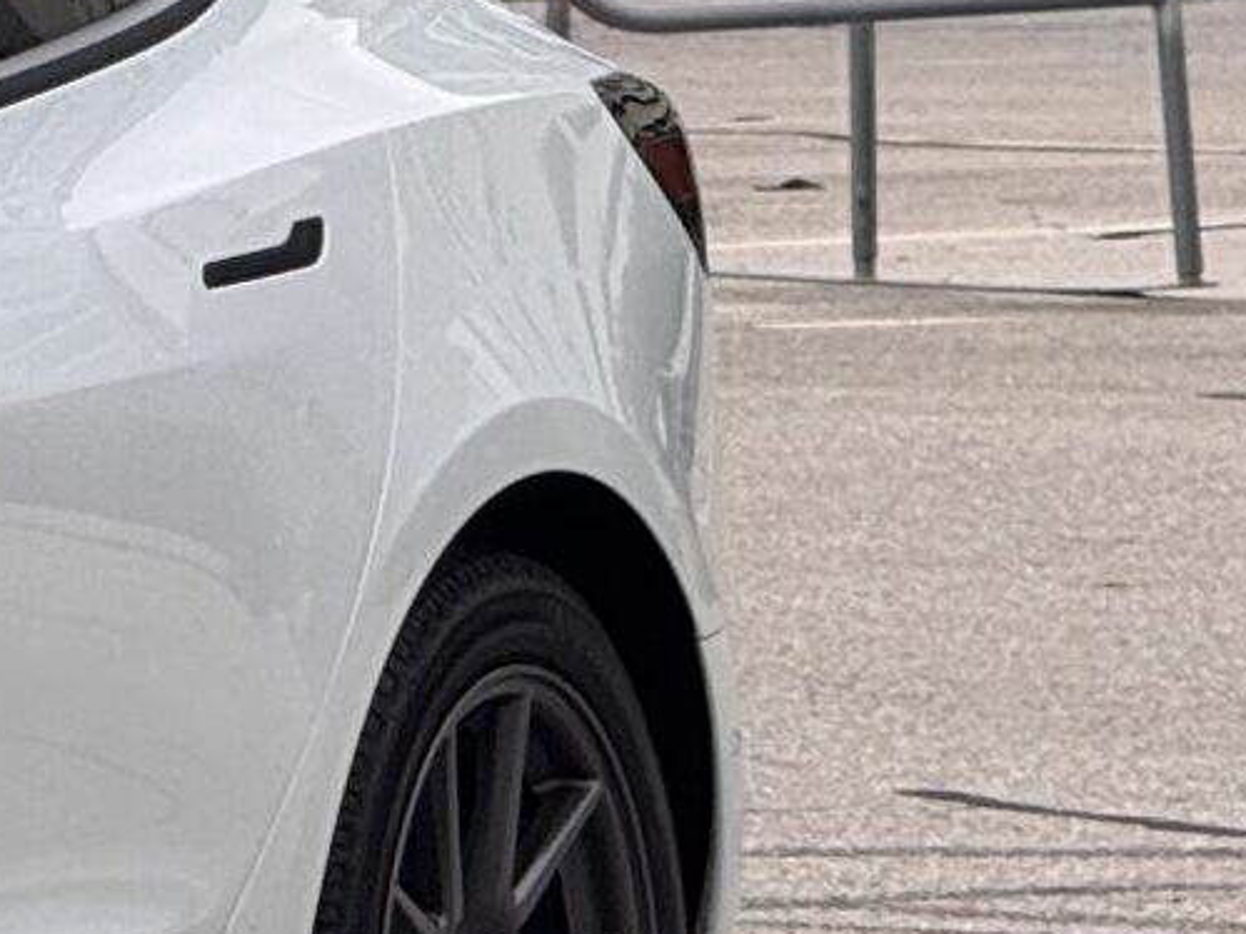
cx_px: -1853
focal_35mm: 616
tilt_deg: -3.3
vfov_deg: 2.4
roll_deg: -0.5
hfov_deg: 3.2
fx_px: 22168
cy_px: 689
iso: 50
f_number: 2.8
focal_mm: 15.66
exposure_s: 1/1080
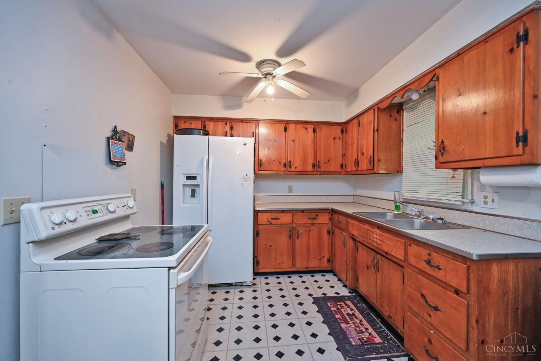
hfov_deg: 104.3
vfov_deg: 81.2
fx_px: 210
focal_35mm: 14
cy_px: 180
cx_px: 270
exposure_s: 1/60
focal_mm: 14
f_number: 4
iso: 900
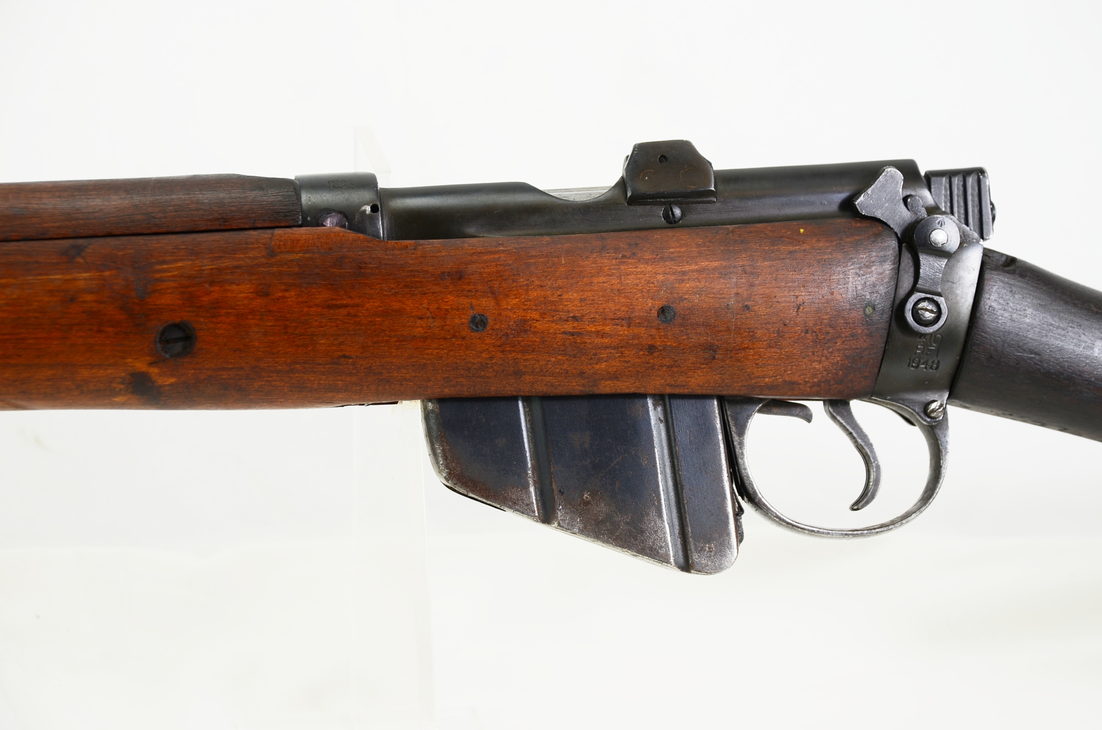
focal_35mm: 120
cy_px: 365
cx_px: 551
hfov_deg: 17.1
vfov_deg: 11.4
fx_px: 3666
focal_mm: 80
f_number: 5.6
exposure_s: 1/30
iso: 100
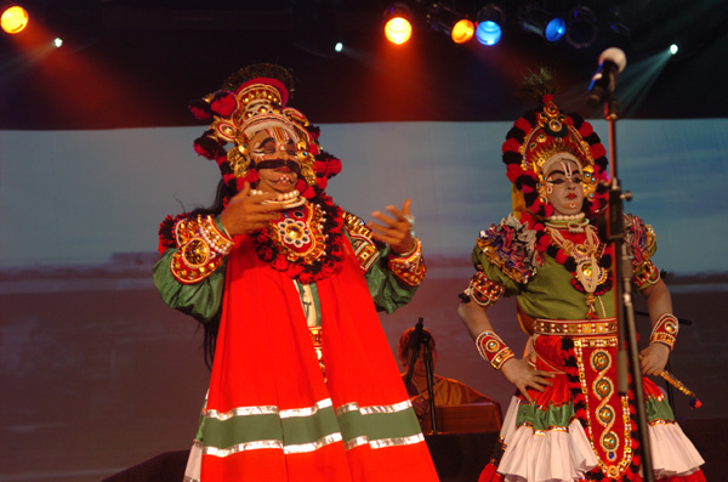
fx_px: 1664
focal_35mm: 82
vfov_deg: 16.5
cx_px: 364
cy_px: 241
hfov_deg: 24.7
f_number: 2.8
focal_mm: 55
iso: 400
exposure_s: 1/80
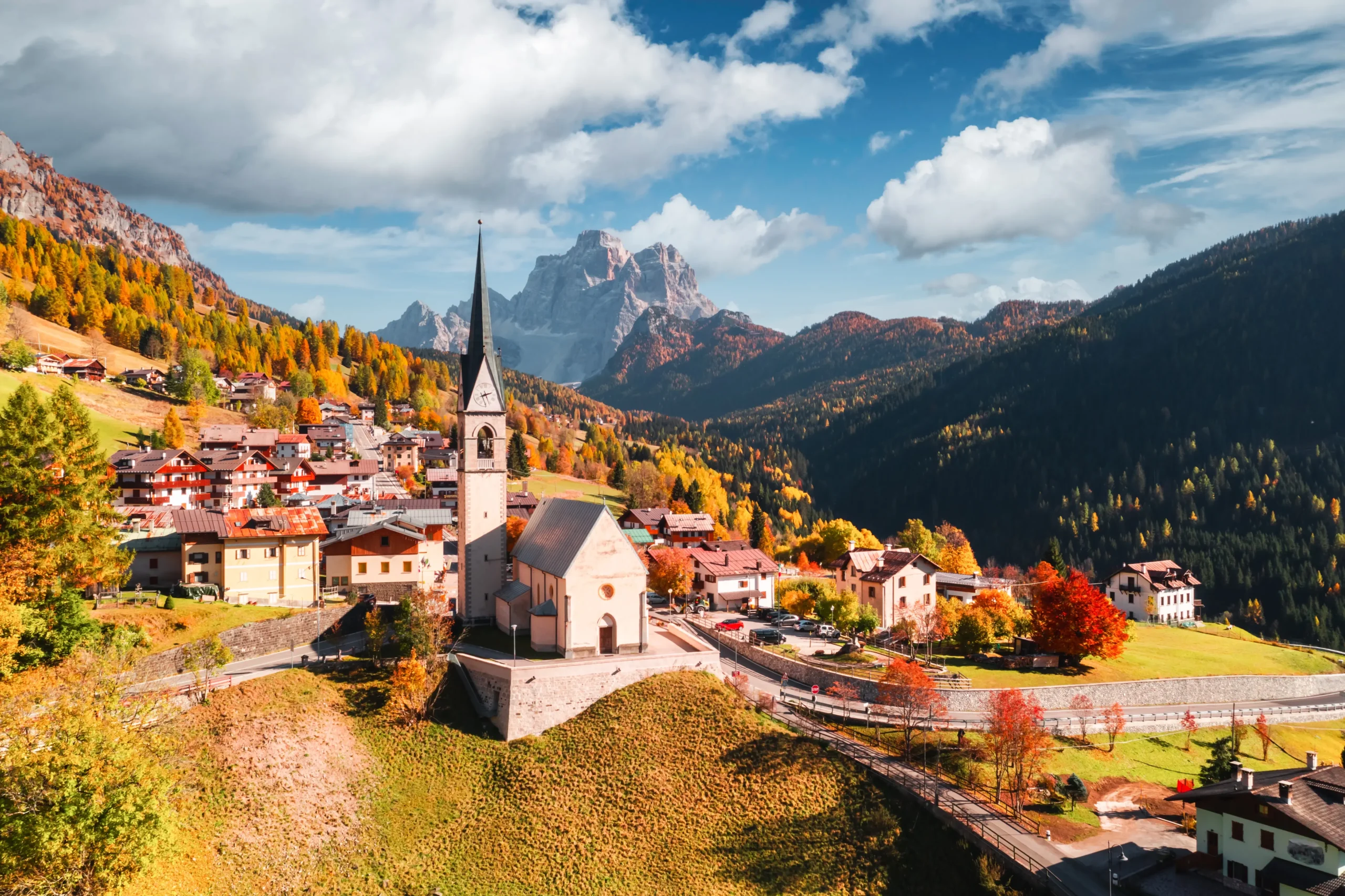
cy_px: 448
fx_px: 1046
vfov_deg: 46.4
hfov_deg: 65.5
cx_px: 672
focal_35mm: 28
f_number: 7.1
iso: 100
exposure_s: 1/160
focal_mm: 10.26
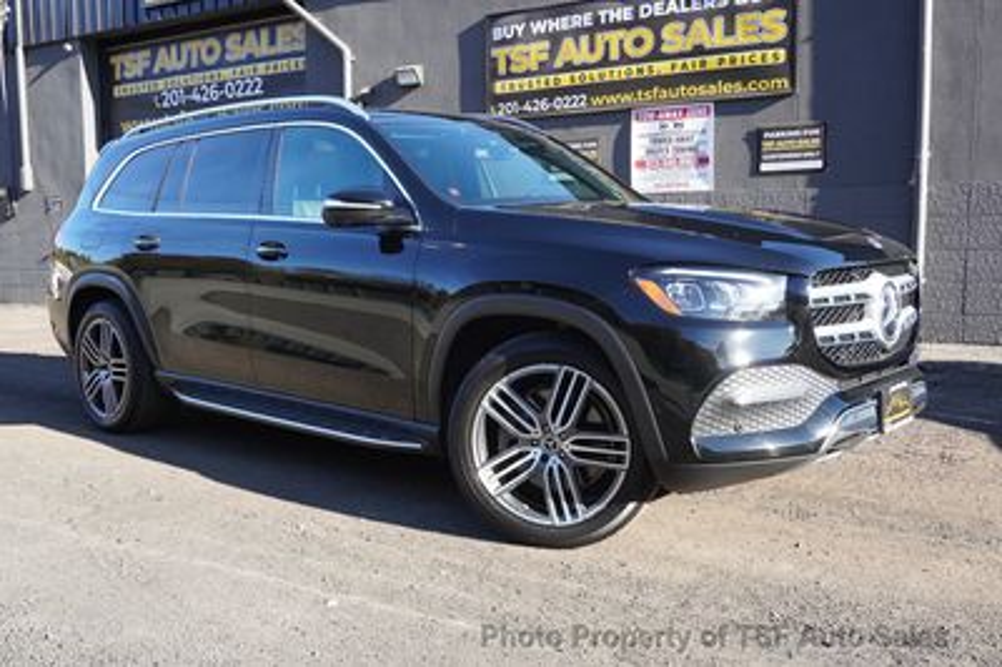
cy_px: 334
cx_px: 501
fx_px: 959
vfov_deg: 38.3
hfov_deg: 55.1
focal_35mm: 34
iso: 640
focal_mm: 23
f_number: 9
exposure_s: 1/250
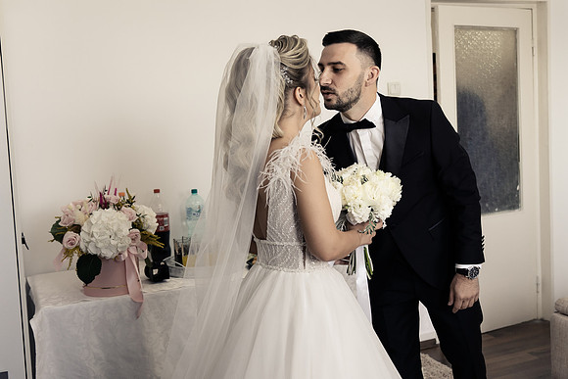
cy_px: 192
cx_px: 276
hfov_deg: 47.9
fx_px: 640
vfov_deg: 33.0
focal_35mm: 41
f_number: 2.8
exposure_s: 1/125
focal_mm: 28
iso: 400
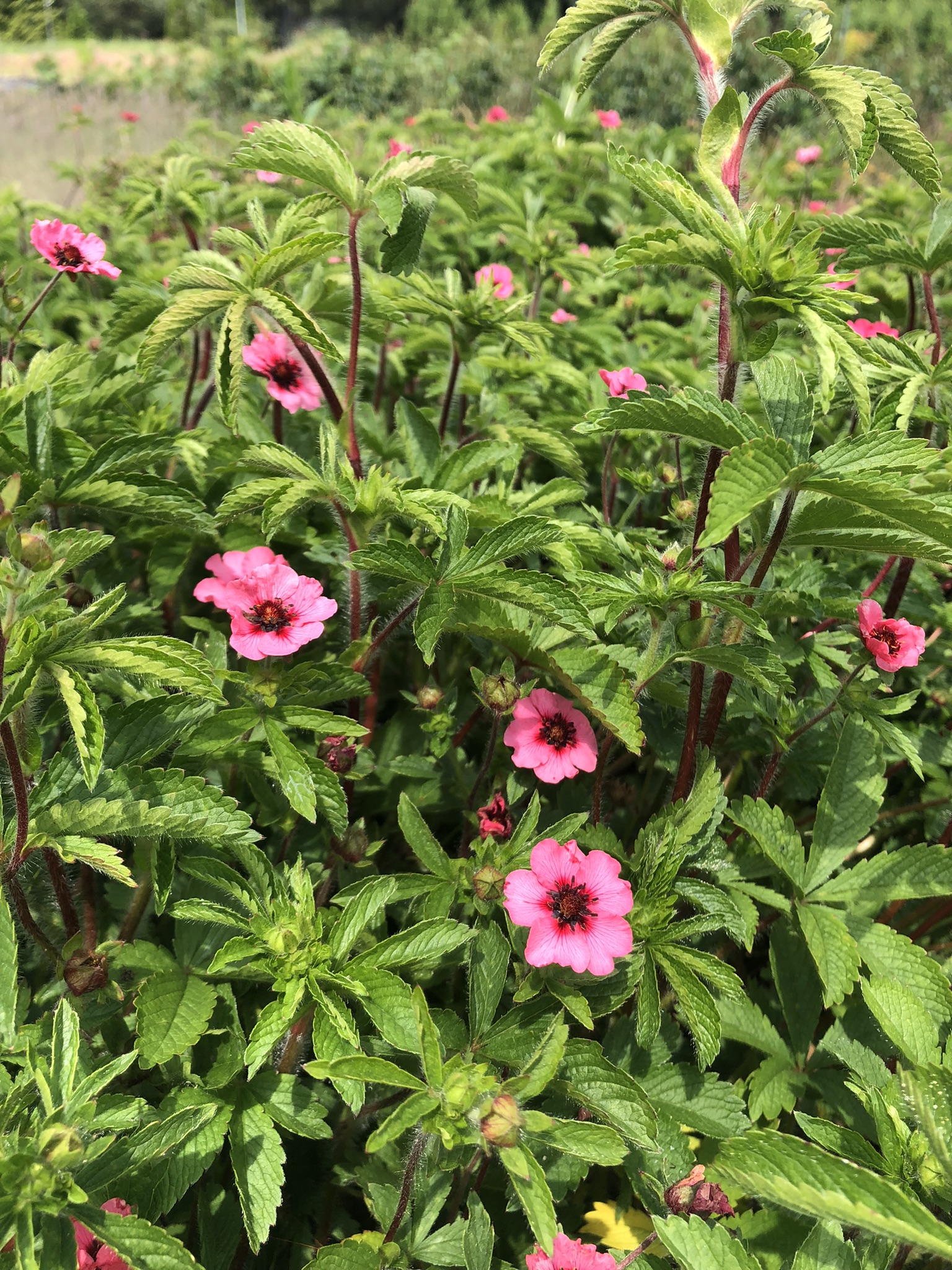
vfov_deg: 63.4
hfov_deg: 49.7
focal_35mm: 28
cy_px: 635
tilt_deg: -28.1
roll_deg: -1.4
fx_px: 1027
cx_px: 476
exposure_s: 1/695
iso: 20
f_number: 1.8
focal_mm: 4
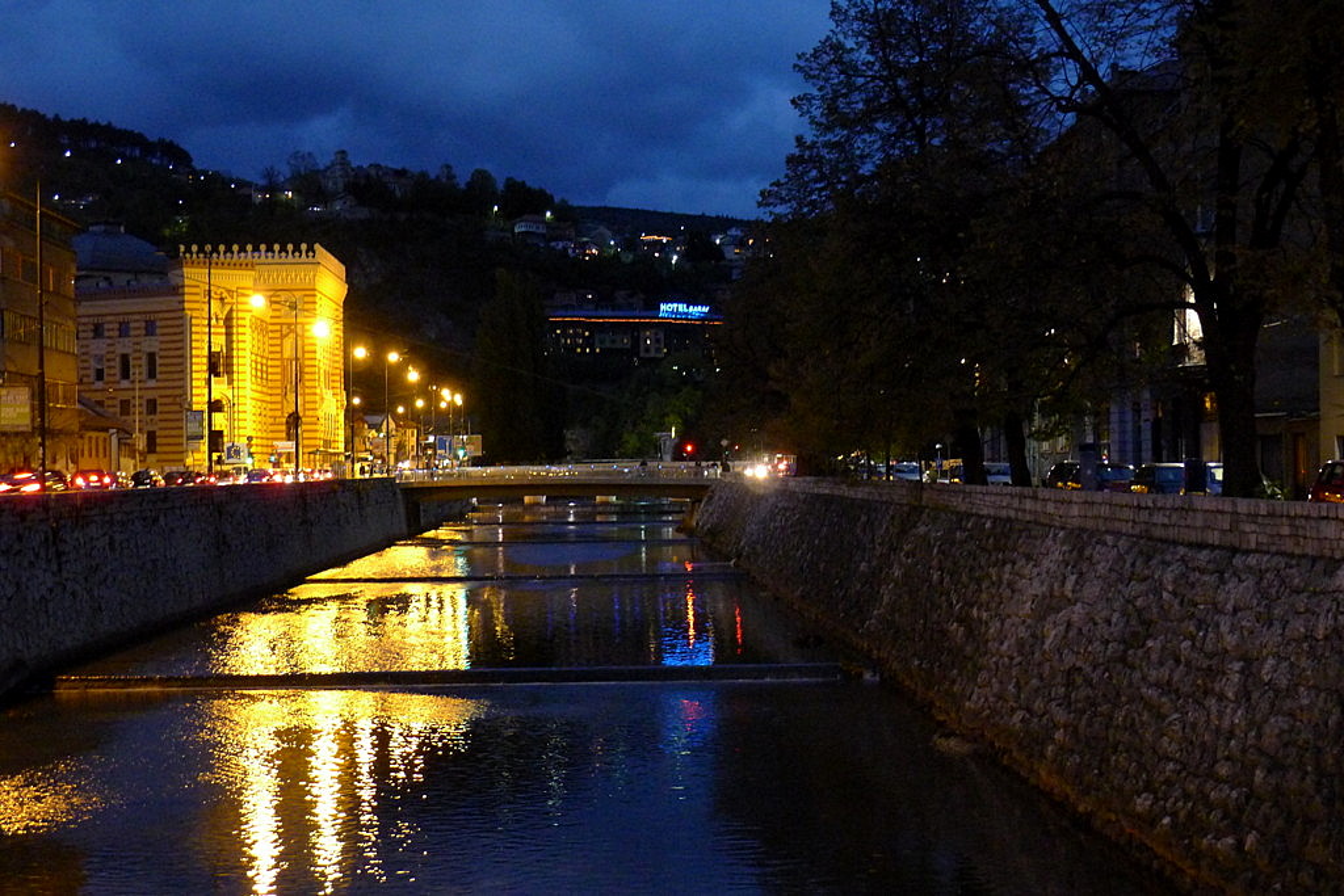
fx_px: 2053
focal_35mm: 55
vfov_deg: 24.6
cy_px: 448
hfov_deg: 36.2
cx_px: 672
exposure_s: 1/8
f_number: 2.8
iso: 800
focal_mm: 11.7
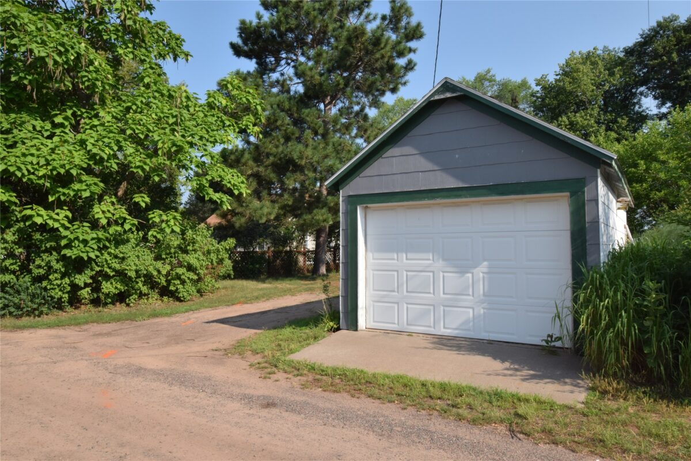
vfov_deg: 53.1
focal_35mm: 24
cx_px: 346
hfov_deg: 73.7
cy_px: 230
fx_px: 461
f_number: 20
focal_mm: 16
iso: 320
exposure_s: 1/200
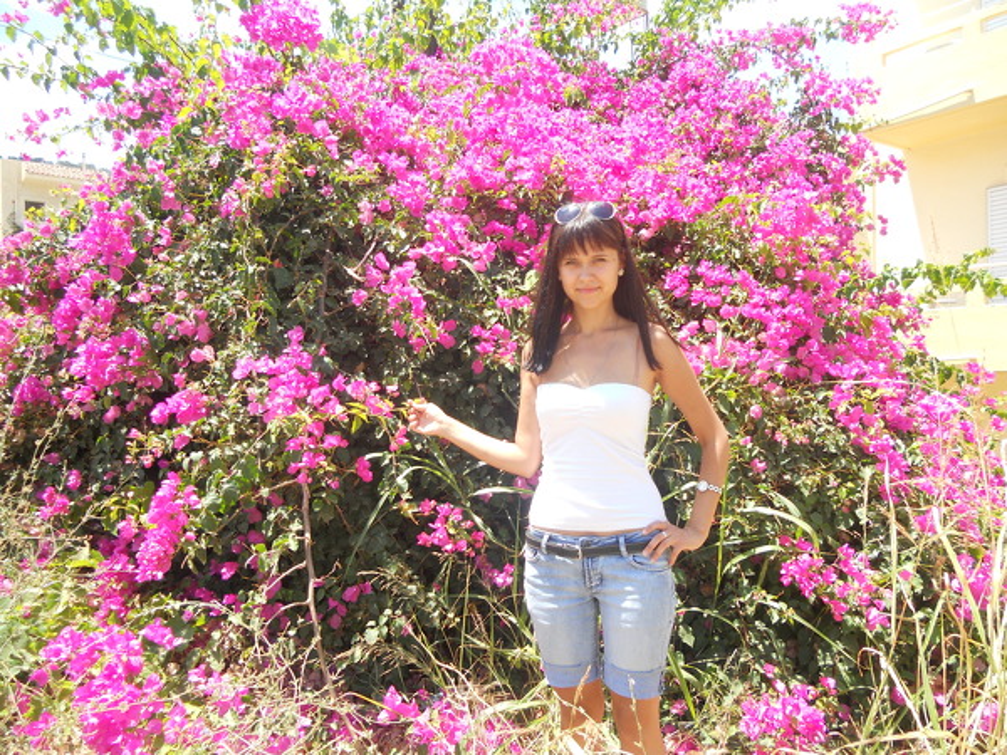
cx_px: 504
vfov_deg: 51.4
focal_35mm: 27
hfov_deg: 65.3
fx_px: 785
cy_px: 378
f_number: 3.2
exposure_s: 1/250
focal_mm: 4.9
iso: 80
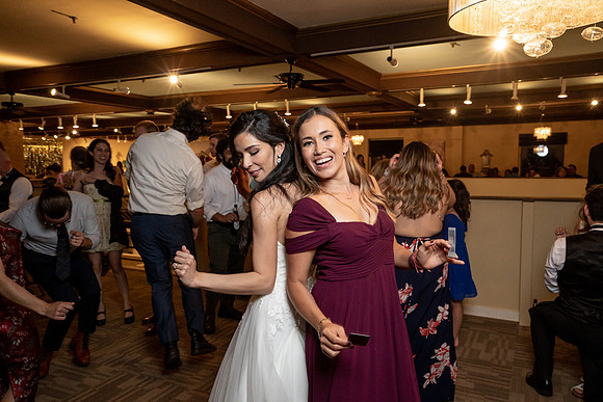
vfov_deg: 46.4
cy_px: 201
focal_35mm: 28
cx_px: 302
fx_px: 469
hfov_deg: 65.5
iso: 2000
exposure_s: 1/200
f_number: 5.6
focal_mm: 28
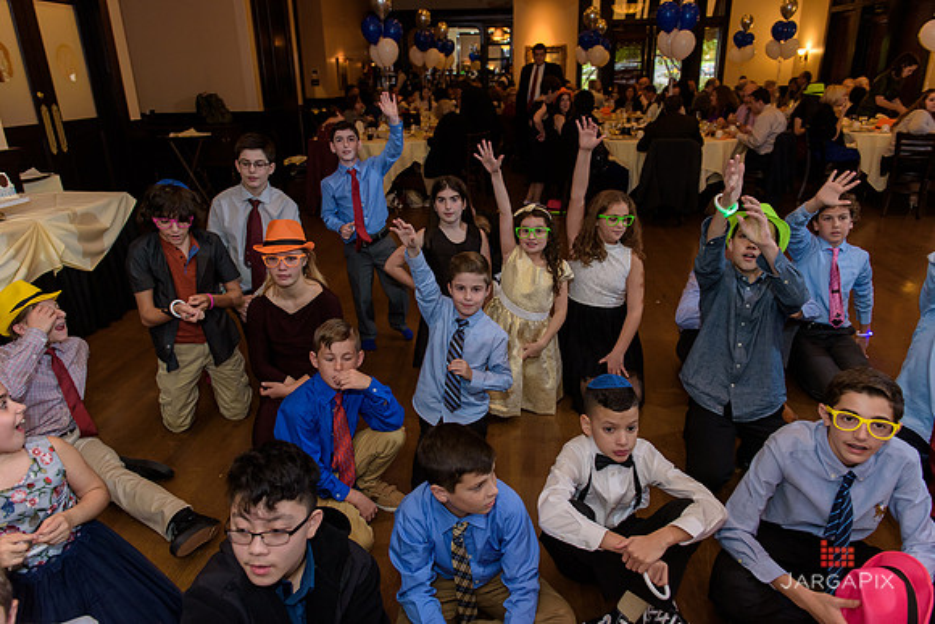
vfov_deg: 53.2
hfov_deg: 73.7
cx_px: 468
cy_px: 312
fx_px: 623
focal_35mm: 24
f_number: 3.2
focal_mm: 24
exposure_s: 1/125
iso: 1600
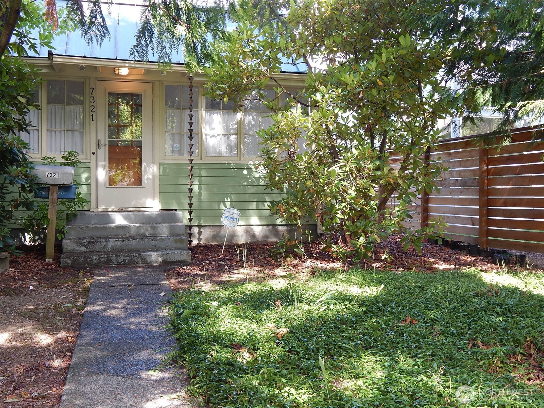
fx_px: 597
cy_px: 204
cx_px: 272
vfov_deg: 37.7
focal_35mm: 38
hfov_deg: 49.0
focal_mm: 6.8
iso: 125
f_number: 3.4
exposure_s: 1/40
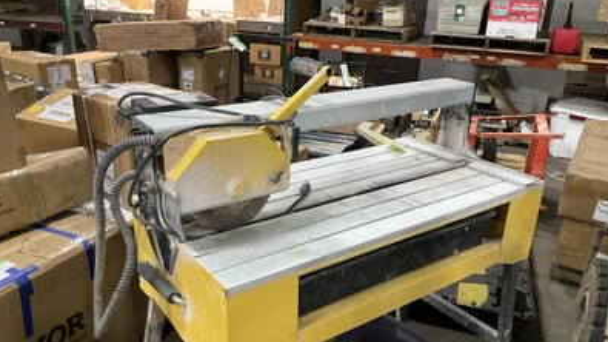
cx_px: 305
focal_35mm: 32
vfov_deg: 36.5
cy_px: 203
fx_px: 516
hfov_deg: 61.0
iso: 250
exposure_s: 1/60
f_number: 1.8
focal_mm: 3
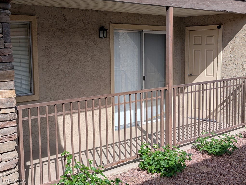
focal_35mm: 49
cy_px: 92
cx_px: 123
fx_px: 349
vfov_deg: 29.7
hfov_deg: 38.9
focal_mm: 6.9
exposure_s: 1/1056
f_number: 1.68
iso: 20
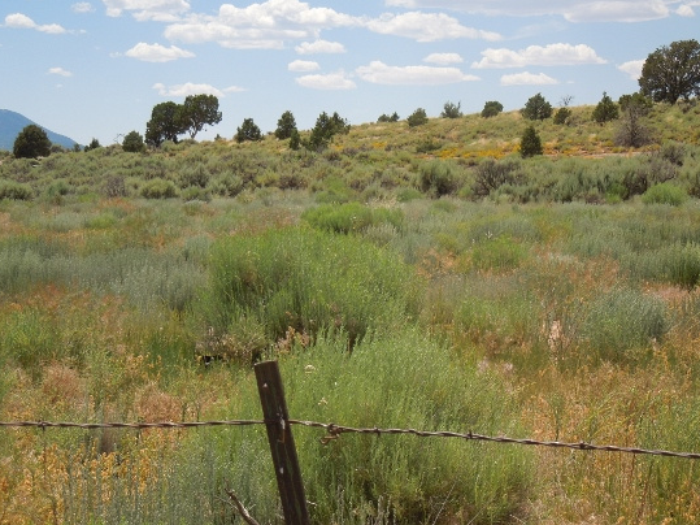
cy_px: 291
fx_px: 1658
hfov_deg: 23.8
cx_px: 397
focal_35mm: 82
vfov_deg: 18.0
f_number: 8.8
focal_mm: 12.5
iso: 100
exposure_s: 1/250
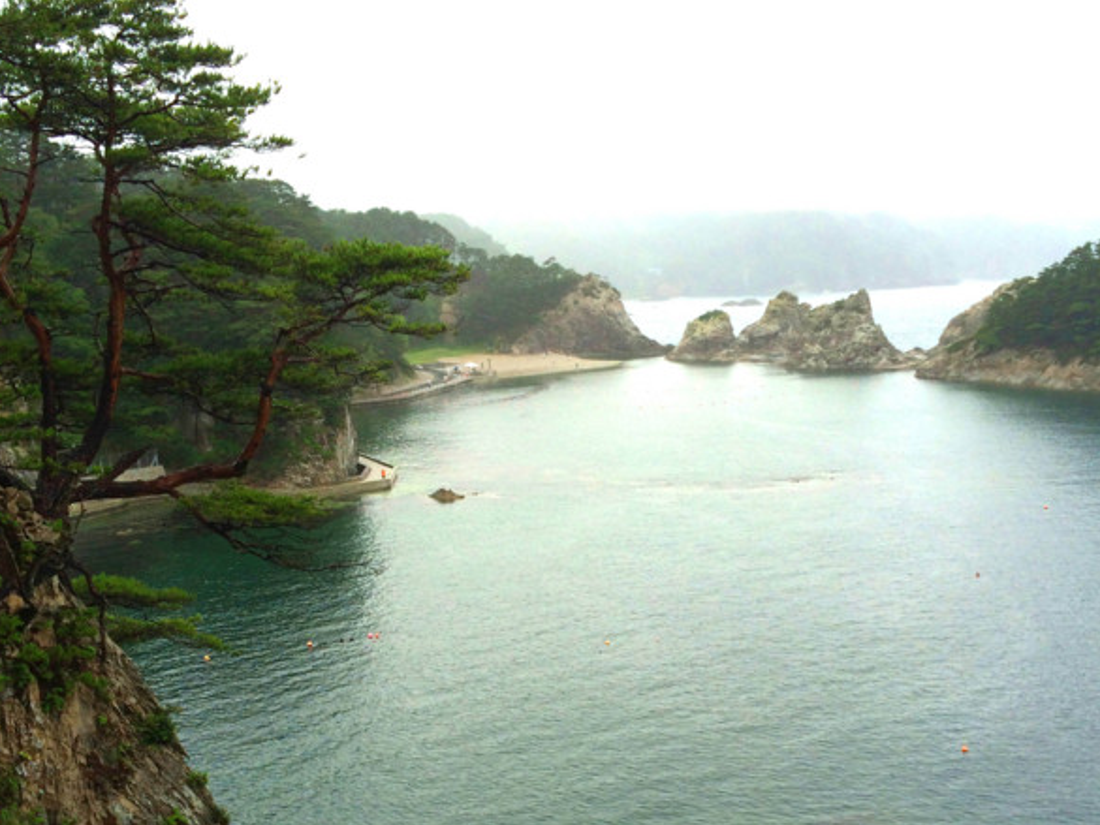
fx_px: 1303
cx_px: 551
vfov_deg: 33.7
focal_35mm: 41
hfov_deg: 45.8
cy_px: 707
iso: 32
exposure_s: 1/456
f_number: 2.2
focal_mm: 4.12
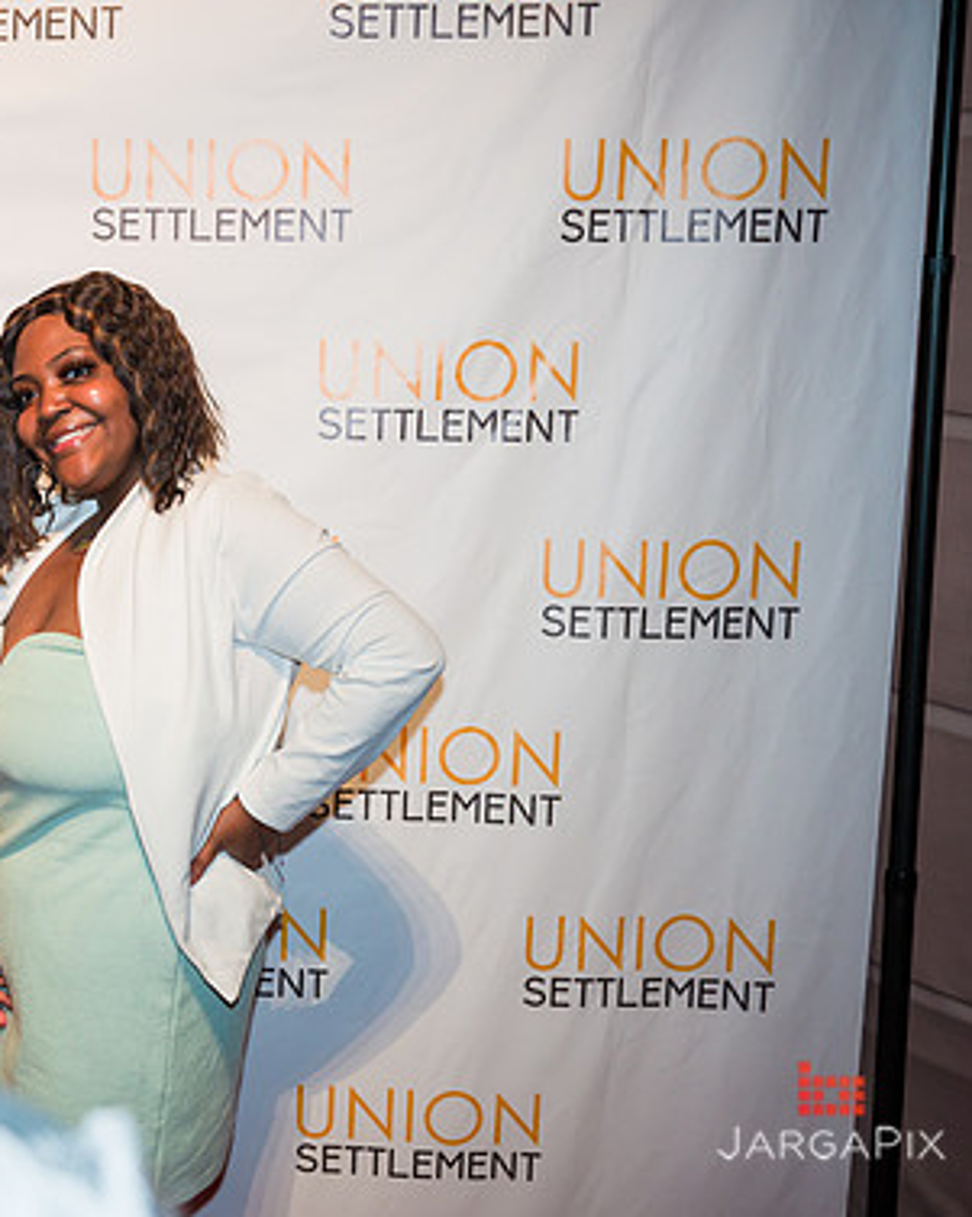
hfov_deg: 28.0
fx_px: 1872
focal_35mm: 52
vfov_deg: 36.0
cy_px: 607
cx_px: 90
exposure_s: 1/200
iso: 1000
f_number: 4
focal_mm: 36
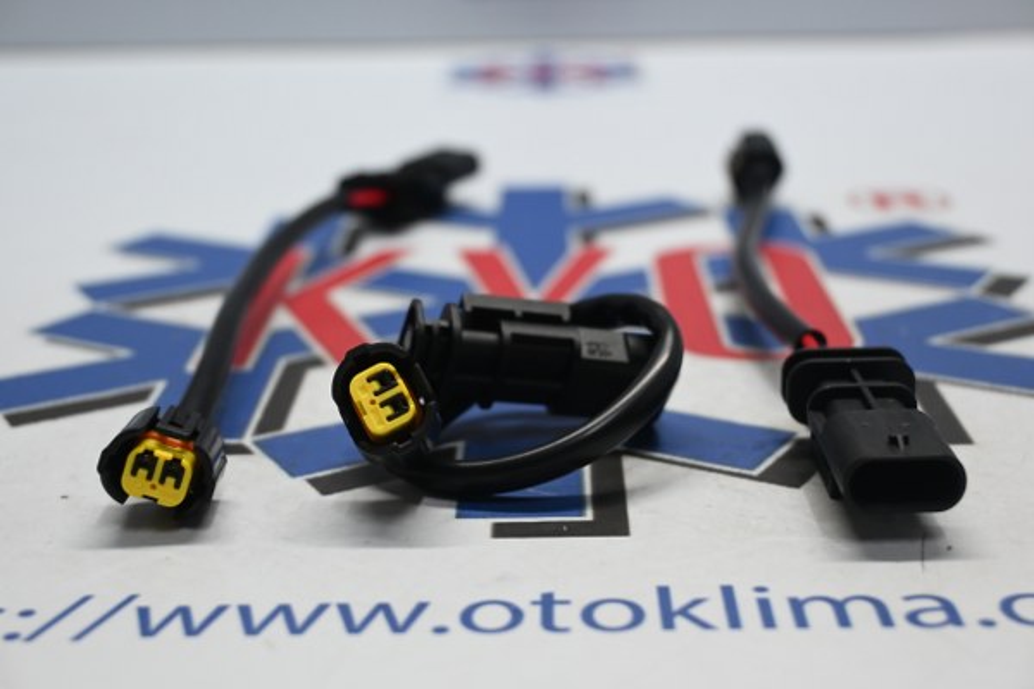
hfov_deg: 36.9
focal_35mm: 54
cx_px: 517
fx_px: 1551
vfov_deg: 25.1
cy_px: 344
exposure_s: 1/60
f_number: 5.3
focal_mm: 36
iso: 720
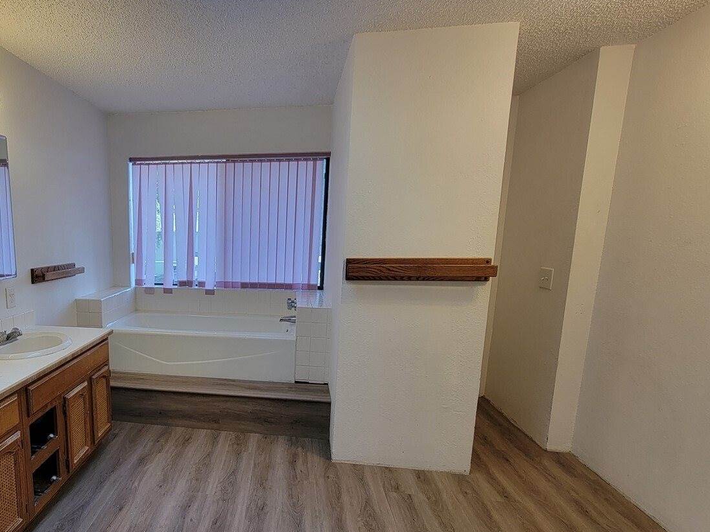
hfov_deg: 80.8
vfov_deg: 68.3
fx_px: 390
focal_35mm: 19
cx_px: 217
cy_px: 303
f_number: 2.2
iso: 80
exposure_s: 1/60
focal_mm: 2.2
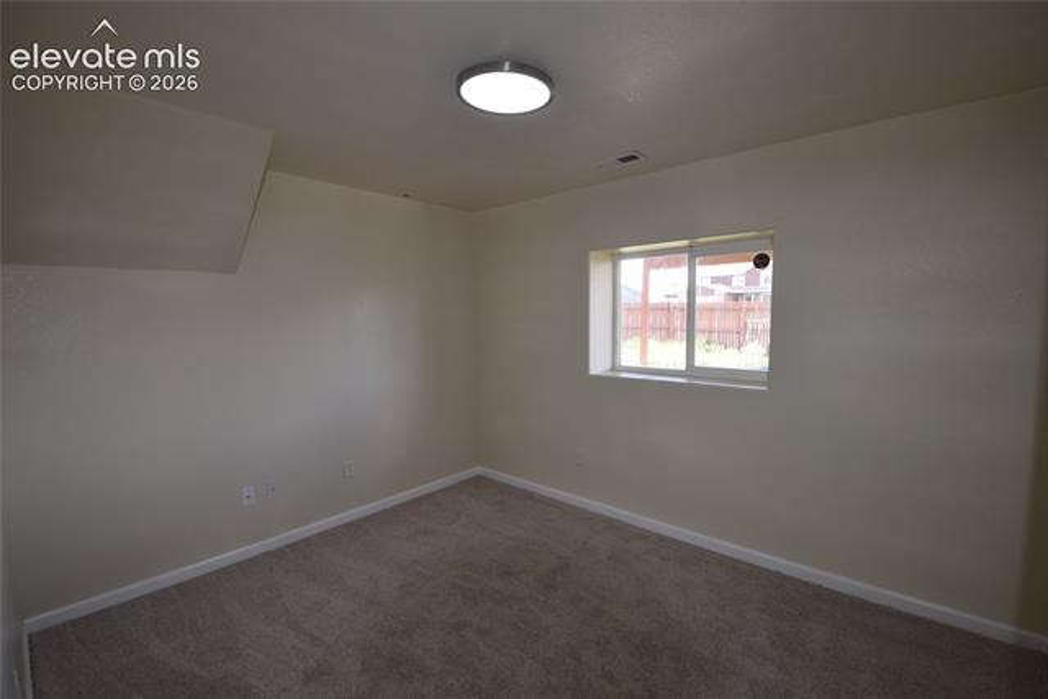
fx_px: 437
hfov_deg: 100.4
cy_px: 350
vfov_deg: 77.4
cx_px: 524
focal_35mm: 15
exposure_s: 1/125
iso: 400
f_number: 5.6
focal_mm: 10
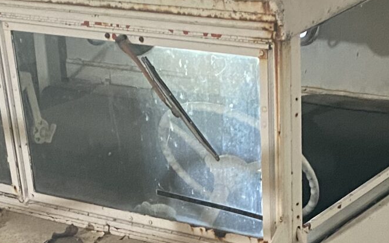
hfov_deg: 19.3
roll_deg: +5.3
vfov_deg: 11.7
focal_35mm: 107
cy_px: 372
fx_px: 1134
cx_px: 93
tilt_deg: -30.7
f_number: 1.8
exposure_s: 1/30
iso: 500
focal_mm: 4.25
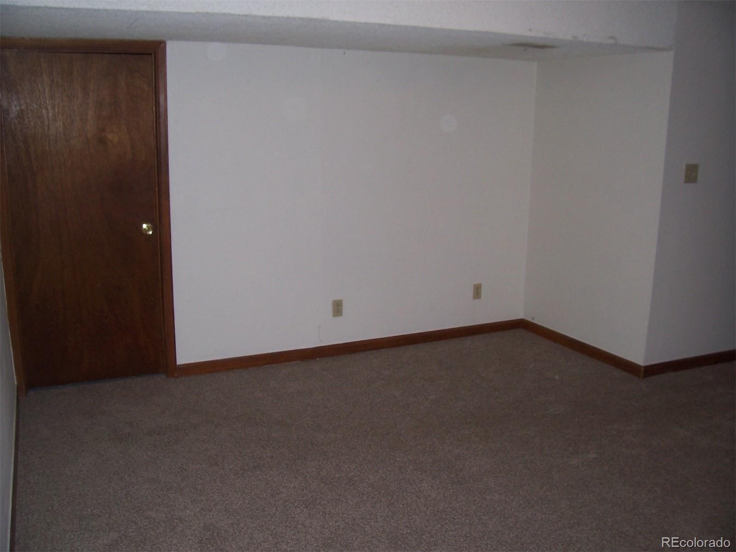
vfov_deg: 41.8
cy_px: 276
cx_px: 368
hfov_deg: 54.0
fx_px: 723
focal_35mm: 34
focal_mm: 5.6
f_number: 2.7
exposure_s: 1/60
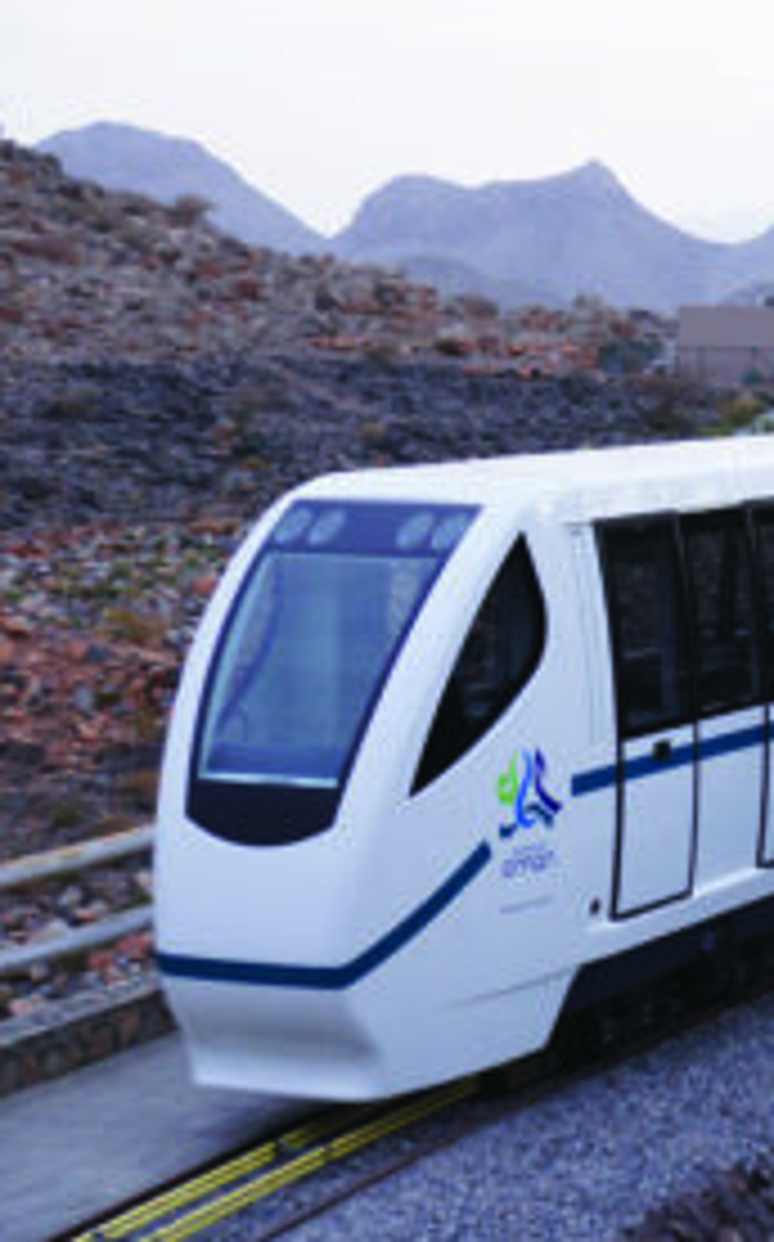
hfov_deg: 12.2
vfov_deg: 19.9
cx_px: 904
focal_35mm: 105
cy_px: 616
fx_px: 3544
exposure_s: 1/20
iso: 1600
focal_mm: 45
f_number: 5
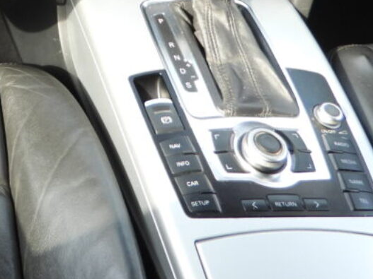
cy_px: -121
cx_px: -181
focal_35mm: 73
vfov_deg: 18.2
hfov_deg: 22.2
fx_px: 786
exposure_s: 1/100
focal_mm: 4.3
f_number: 2.8
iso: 100
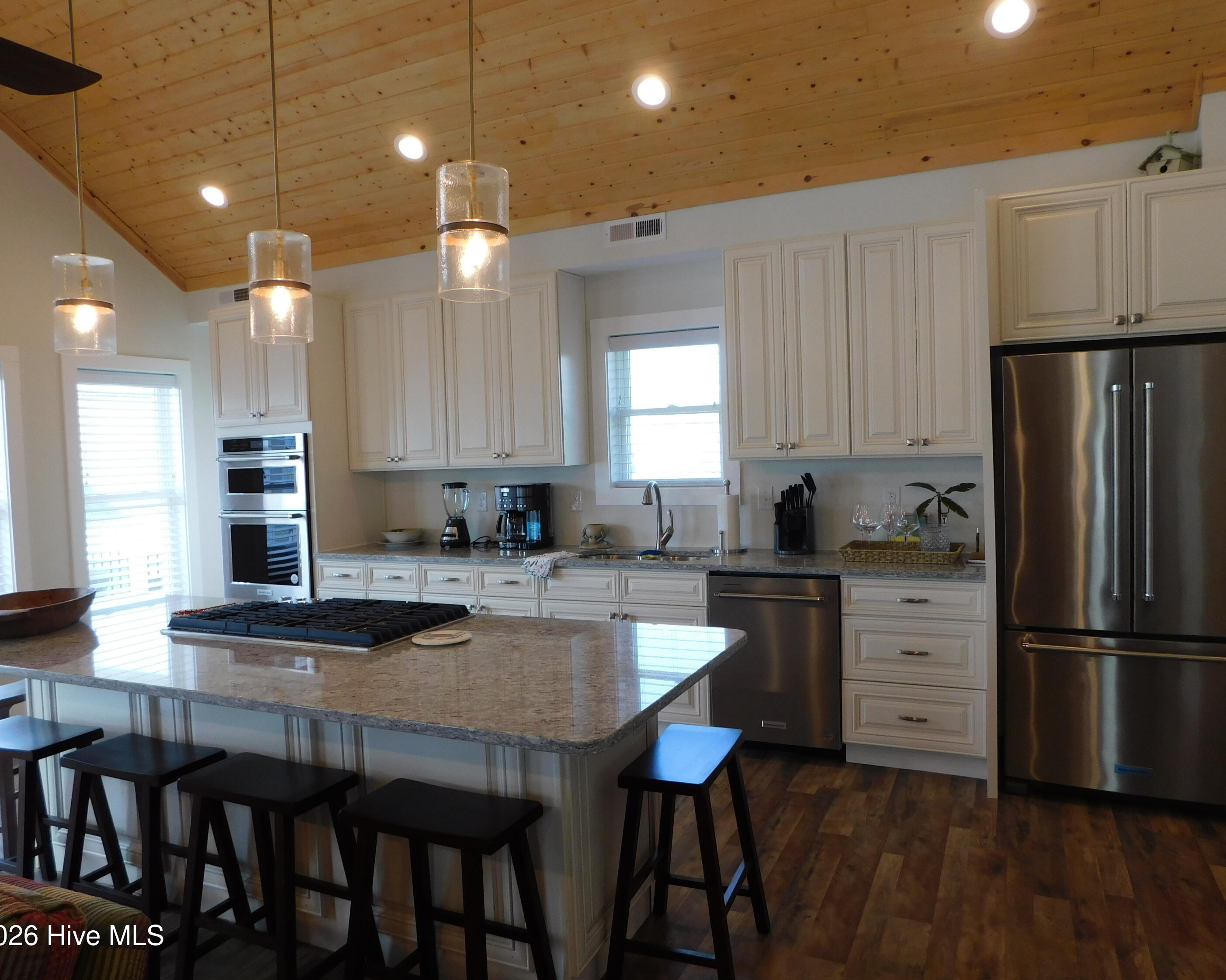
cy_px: 489
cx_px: 610
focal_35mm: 24
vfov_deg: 58.8
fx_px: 871
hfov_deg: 70.3
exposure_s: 1/50
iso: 125
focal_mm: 4
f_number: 3
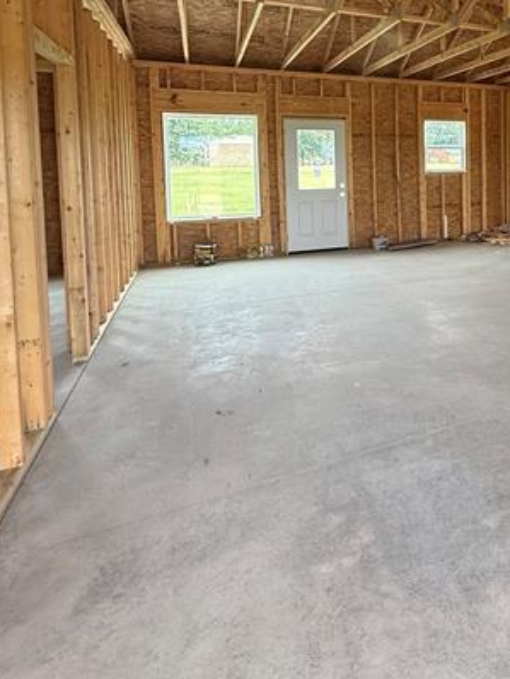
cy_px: 188
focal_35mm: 27
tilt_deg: -3.2
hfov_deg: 45.2
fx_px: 530
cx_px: 484
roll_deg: -0.2
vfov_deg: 62.3
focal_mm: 2.22
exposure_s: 1/99
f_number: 2.2
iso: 125
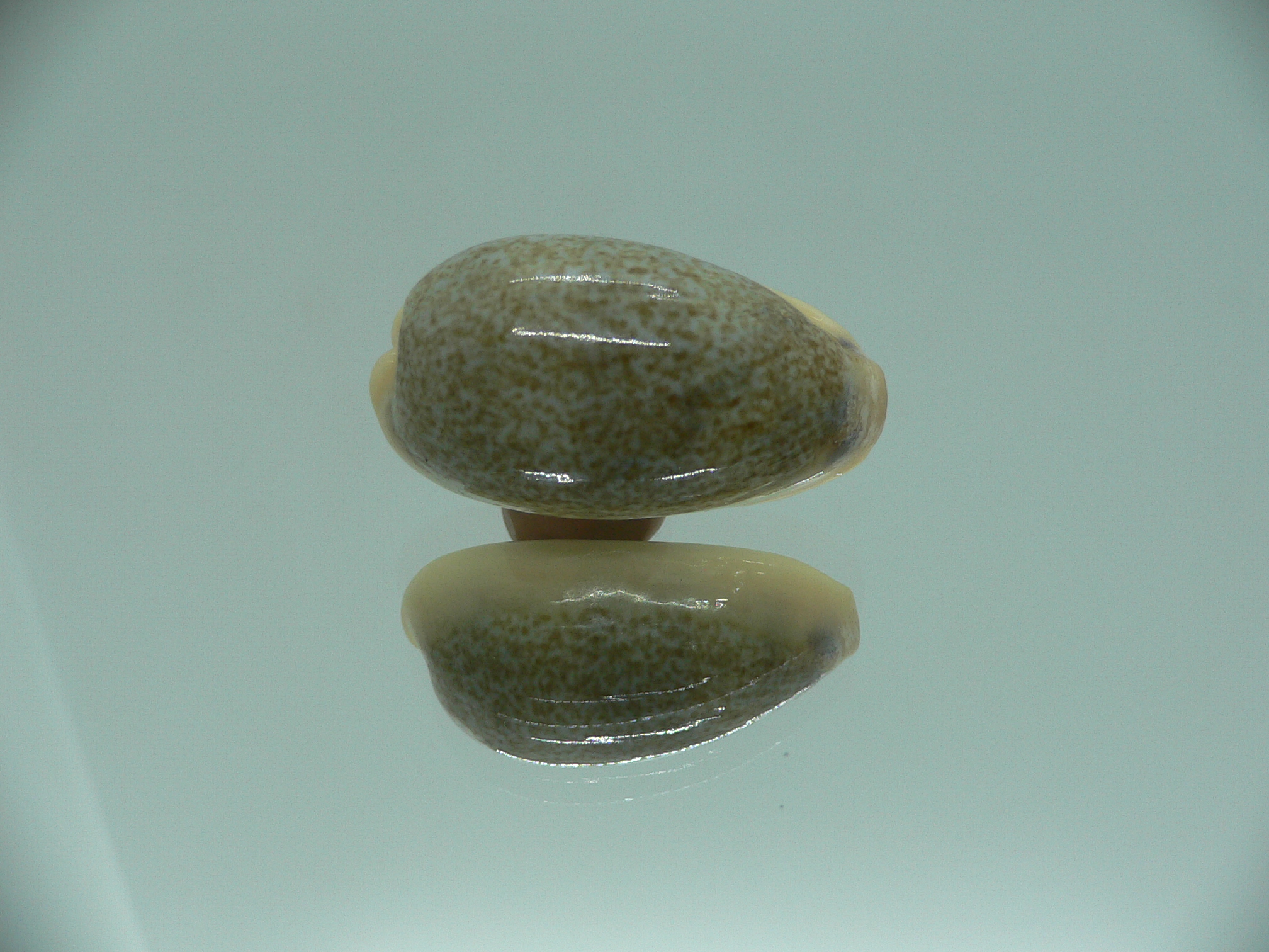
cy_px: 476
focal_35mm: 35
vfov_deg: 40.7
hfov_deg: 52.6
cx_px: 634
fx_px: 1283
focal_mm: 4.6
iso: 80
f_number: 2.8
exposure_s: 1/60
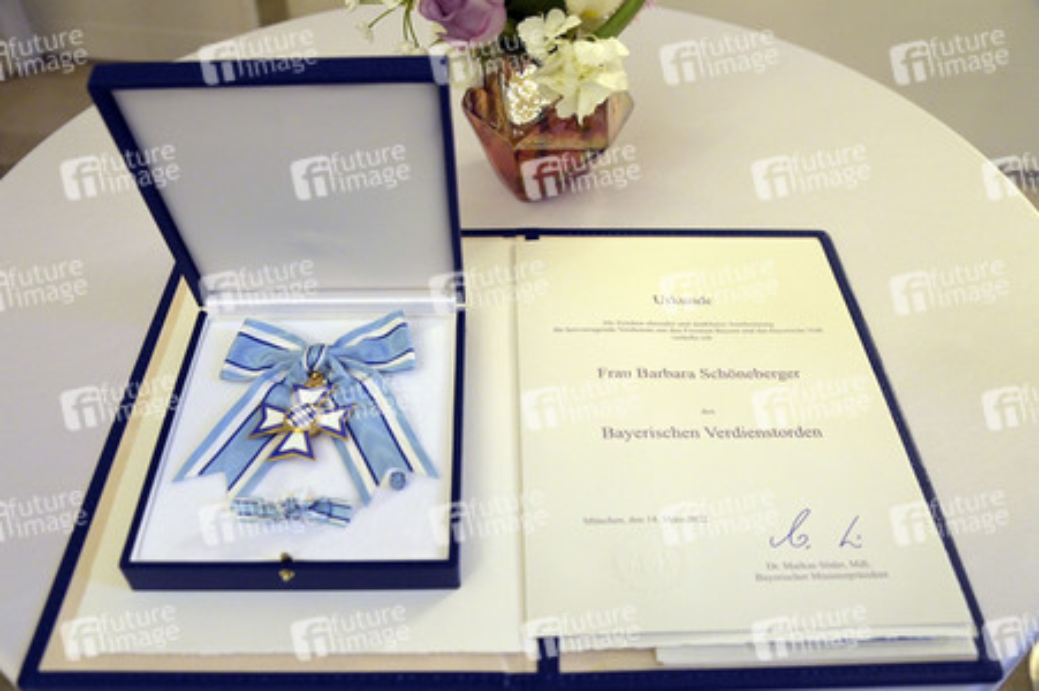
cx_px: 520
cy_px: 346
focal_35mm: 32
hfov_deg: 58.8
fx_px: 923
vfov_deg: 41.1
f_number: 5
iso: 5000
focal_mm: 32
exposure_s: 1/200
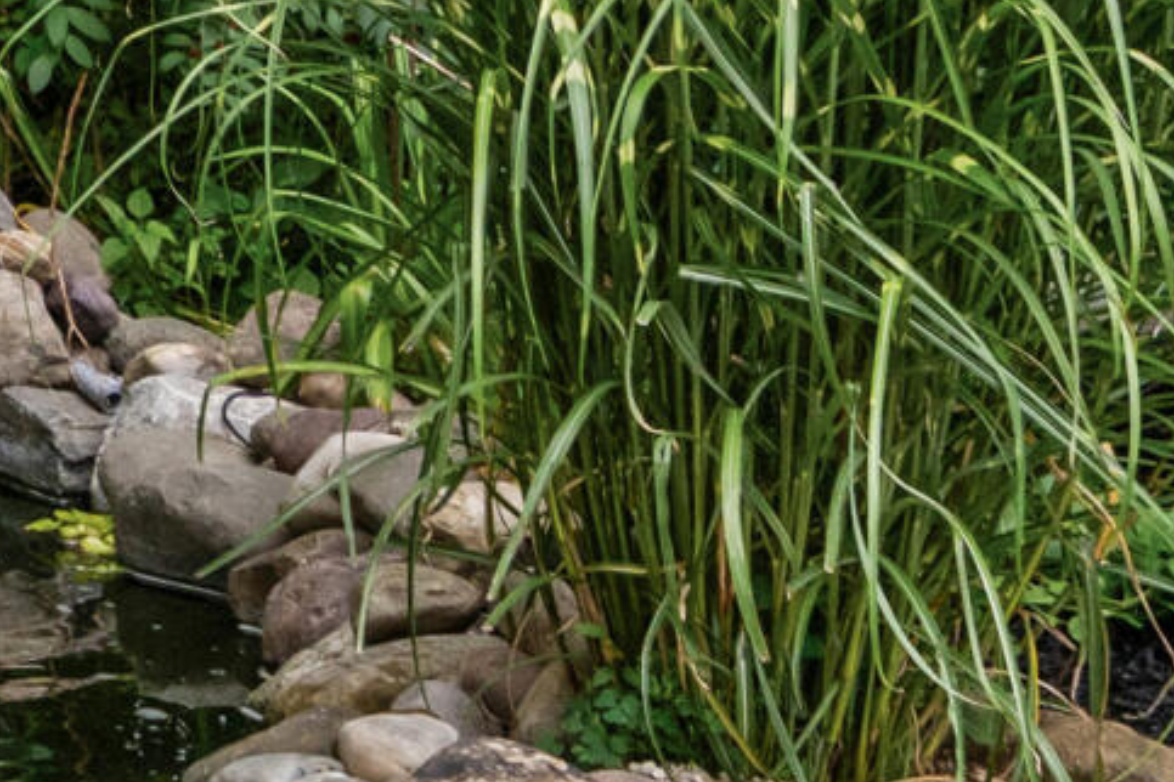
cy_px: -594
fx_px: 5870
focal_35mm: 180
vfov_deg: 7.4
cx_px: -2100
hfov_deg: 9.5
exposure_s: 1/160
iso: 640
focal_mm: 29
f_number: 8
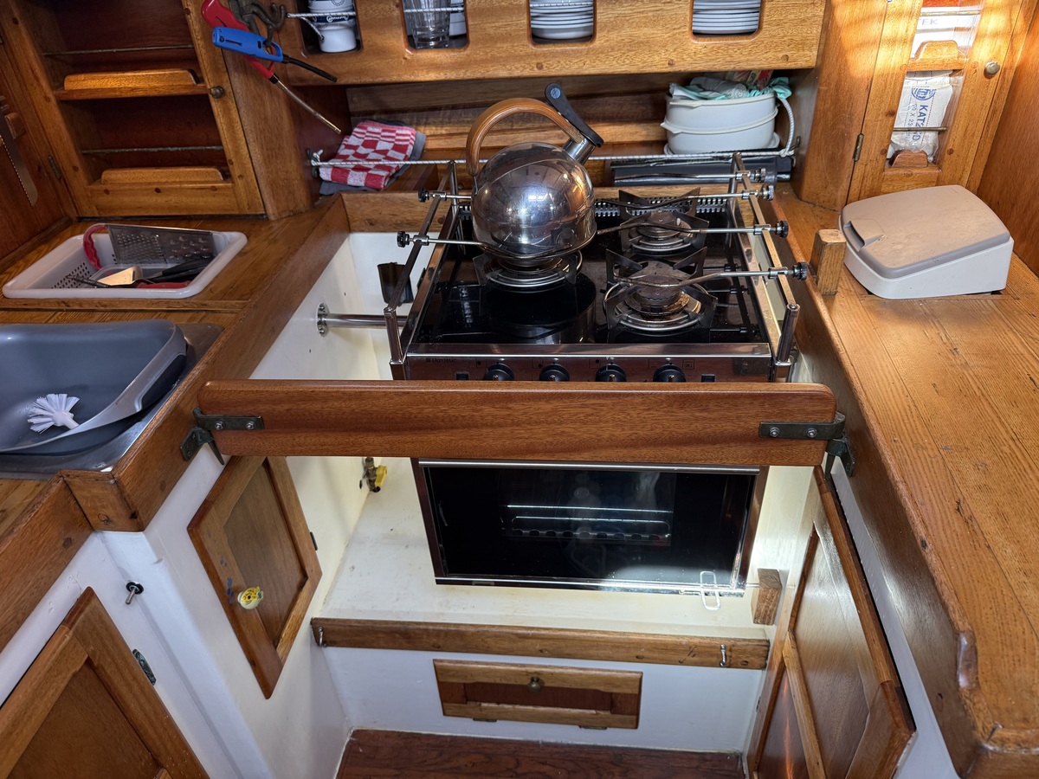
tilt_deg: -35.1
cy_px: 390
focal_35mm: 24
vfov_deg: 56.8
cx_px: 520
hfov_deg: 71.6
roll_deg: +5.4
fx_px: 720
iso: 200
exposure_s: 1/116
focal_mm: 6.76
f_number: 1.78
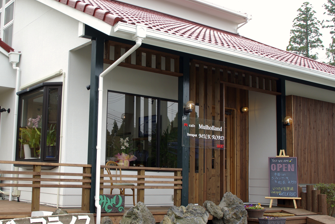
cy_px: 114
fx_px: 494
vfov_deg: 25.6
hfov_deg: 37.3
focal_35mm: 53
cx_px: 132
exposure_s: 1/90
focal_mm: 24
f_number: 5.6
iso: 100
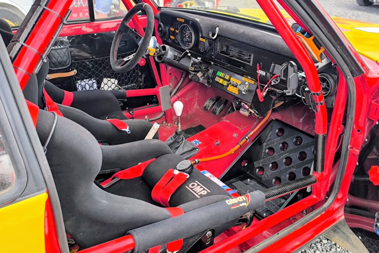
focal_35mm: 37
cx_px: 189
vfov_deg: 35.9
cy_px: 112
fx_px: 390
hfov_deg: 51.9
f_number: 1.65
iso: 50
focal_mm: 6.14
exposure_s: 1/100
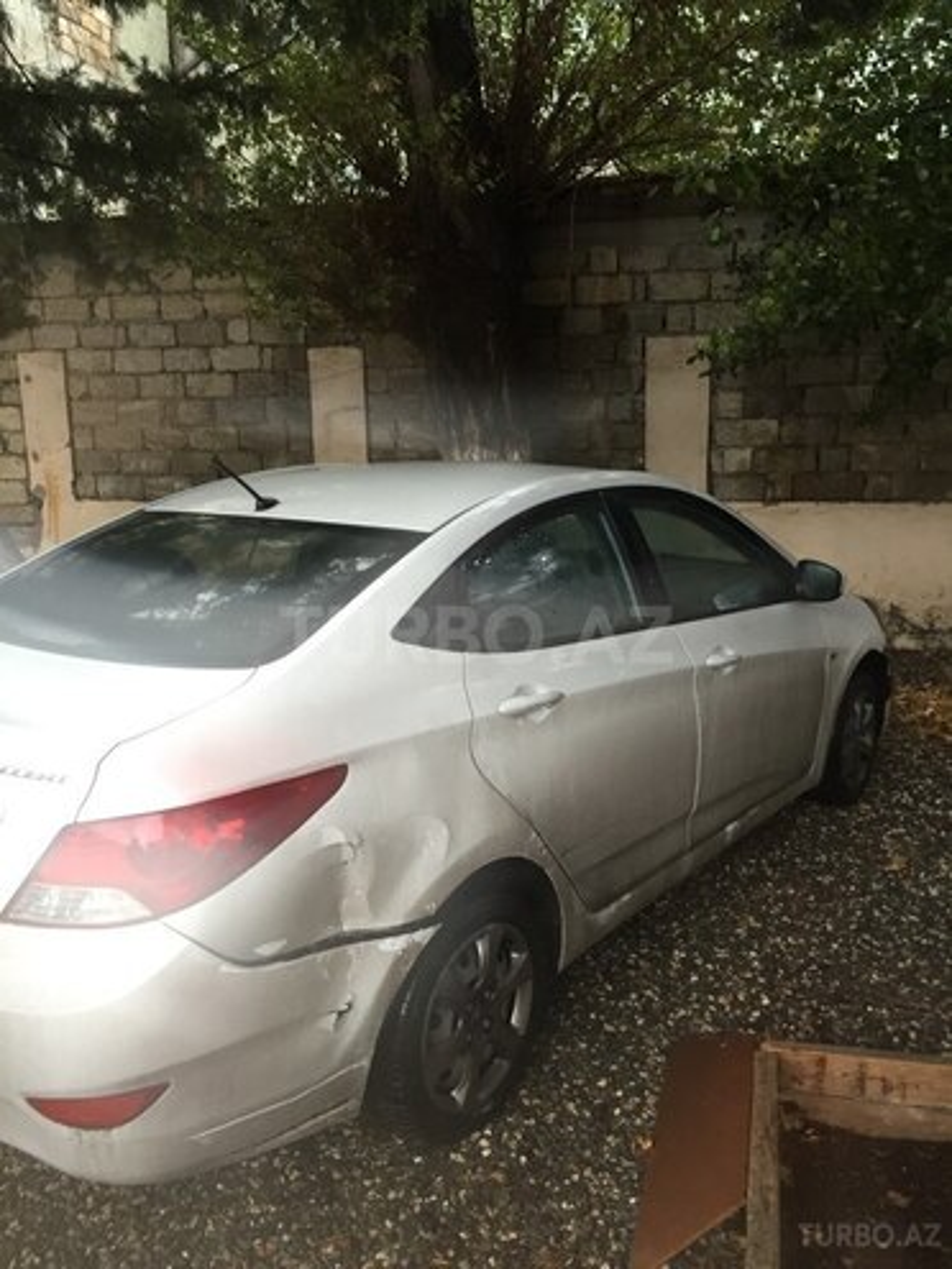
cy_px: 634
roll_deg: +0.8
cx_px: 476
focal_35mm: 29
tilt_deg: -10.4
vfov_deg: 61.7
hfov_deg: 48.2
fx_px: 1063
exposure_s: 1/33
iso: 100
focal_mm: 4.15
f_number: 2.2
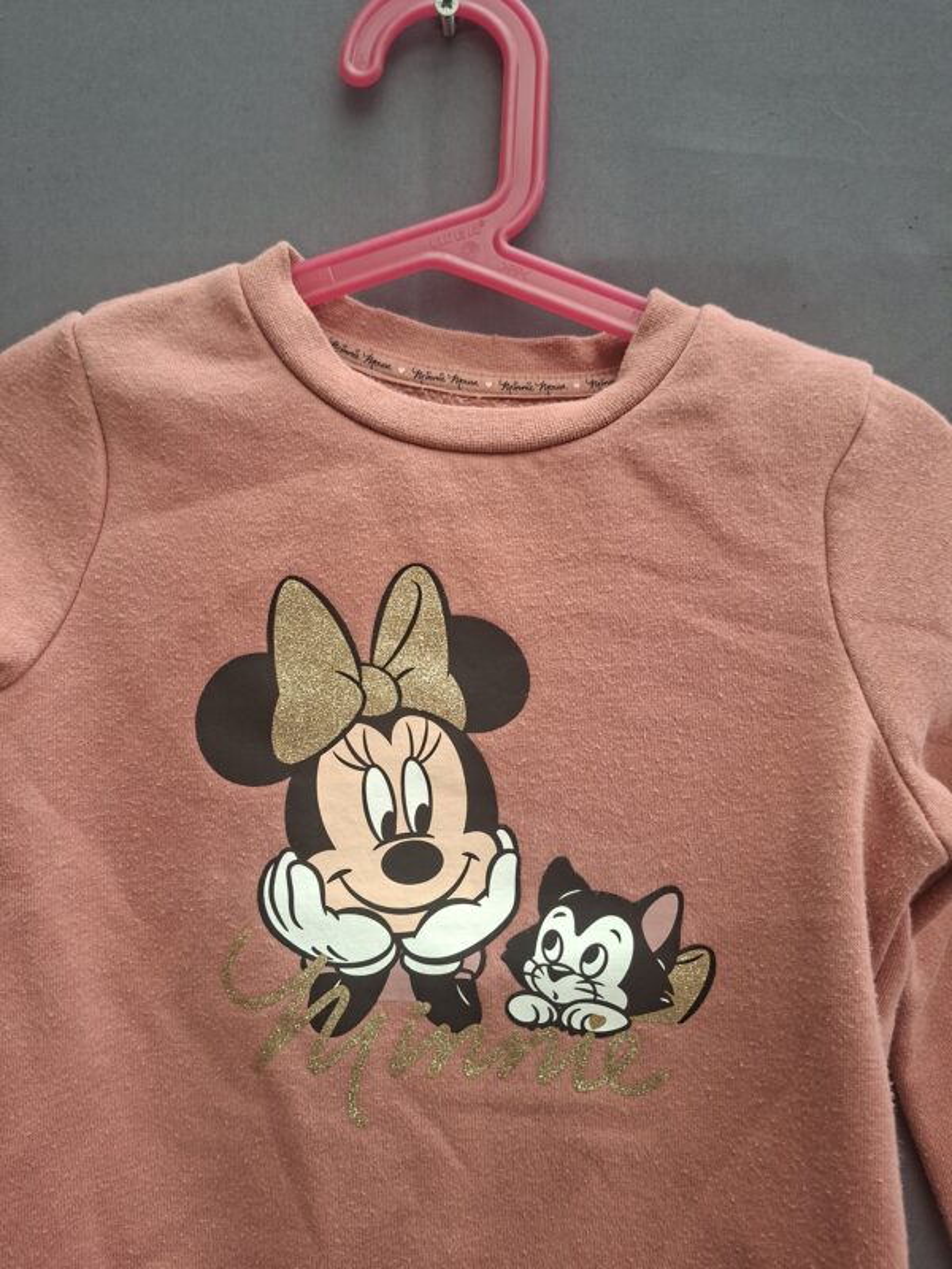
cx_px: 476
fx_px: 843
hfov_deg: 58.9
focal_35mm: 23
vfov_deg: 73.9
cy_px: 634
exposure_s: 1/100
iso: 100
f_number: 1.8
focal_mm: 5.54
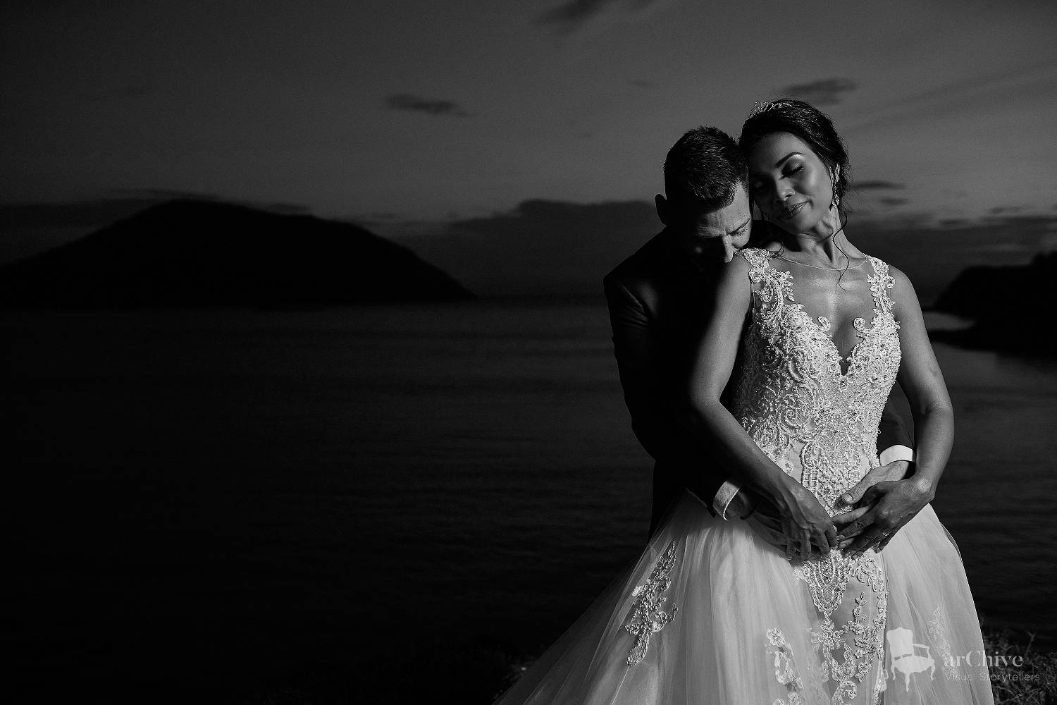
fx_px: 1028
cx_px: 528
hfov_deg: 54.4
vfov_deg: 37.9
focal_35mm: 35
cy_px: 352
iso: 250
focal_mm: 35
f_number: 2.5
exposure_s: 1/100
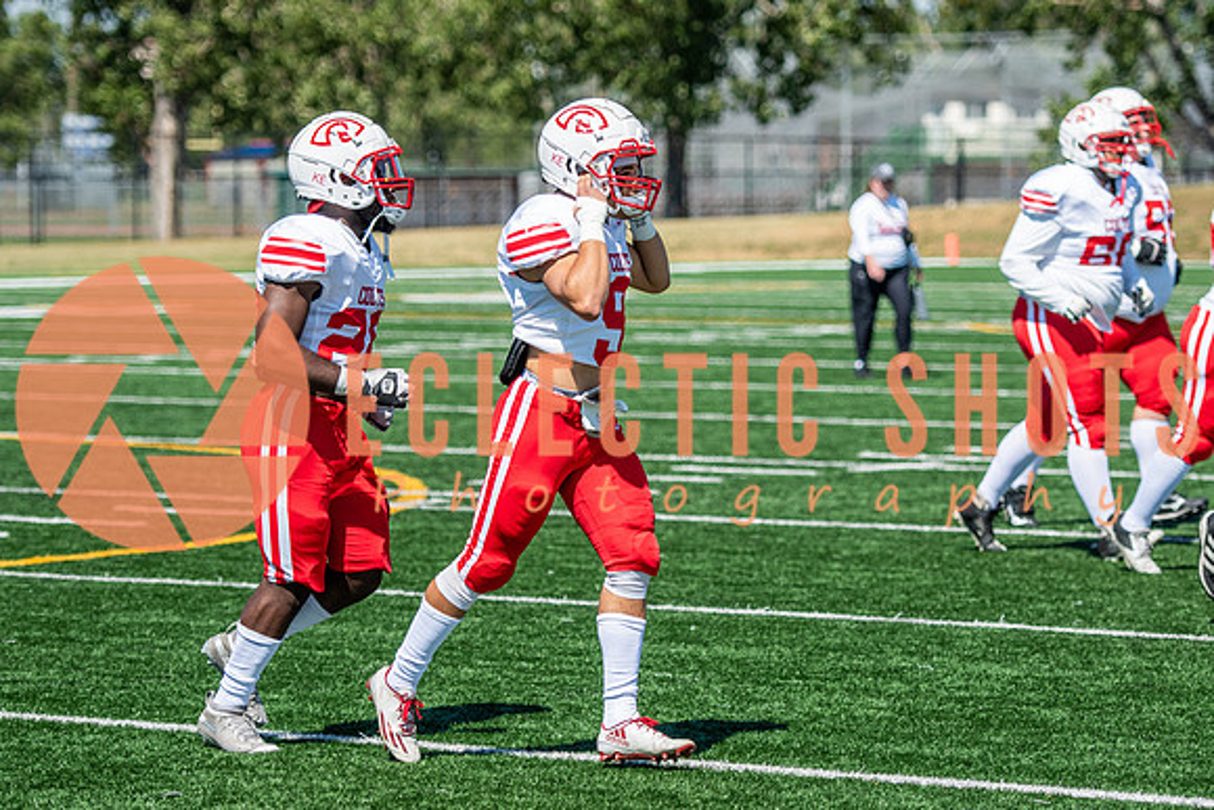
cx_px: 638
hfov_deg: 12.0
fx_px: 5778
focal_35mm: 171
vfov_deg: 8.0
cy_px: 389
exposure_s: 1/4000
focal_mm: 105
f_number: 2.8
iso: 160
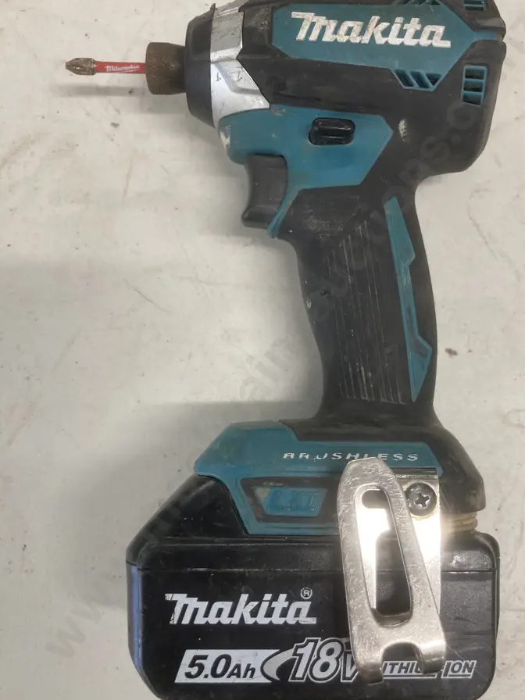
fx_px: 647
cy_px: 338
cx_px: 294
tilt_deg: -85.4
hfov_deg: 44.1
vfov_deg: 56.8
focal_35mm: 32
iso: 80
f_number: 1.8
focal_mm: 3.99
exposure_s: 1/50
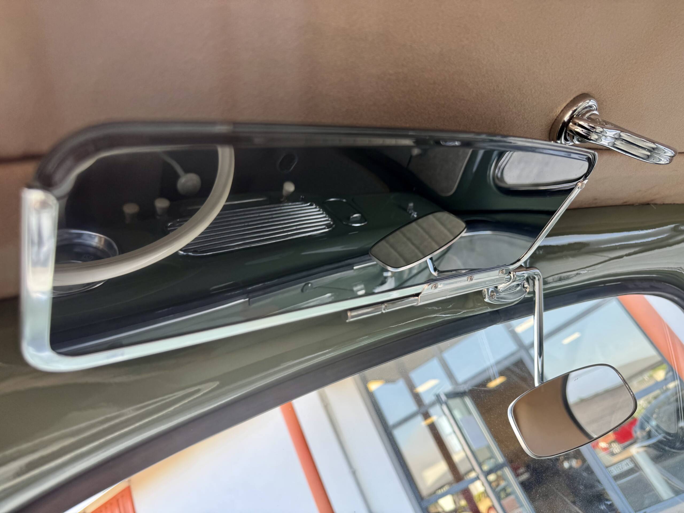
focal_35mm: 24
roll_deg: +27.4
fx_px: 474
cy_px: 256
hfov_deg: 71.6
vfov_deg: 56.8
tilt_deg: +27.2
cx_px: 342
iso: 80
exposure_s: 1/157
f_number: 1.78
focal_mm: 6.76
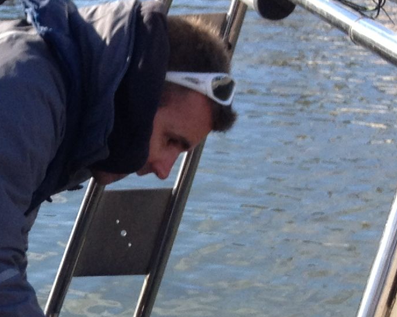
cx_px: -182
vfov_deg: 9.3
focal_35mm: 163
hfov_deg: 11.4
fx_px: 1915
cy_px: 458
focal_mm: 4.28
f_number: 2.4
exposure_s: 1/593
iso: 50
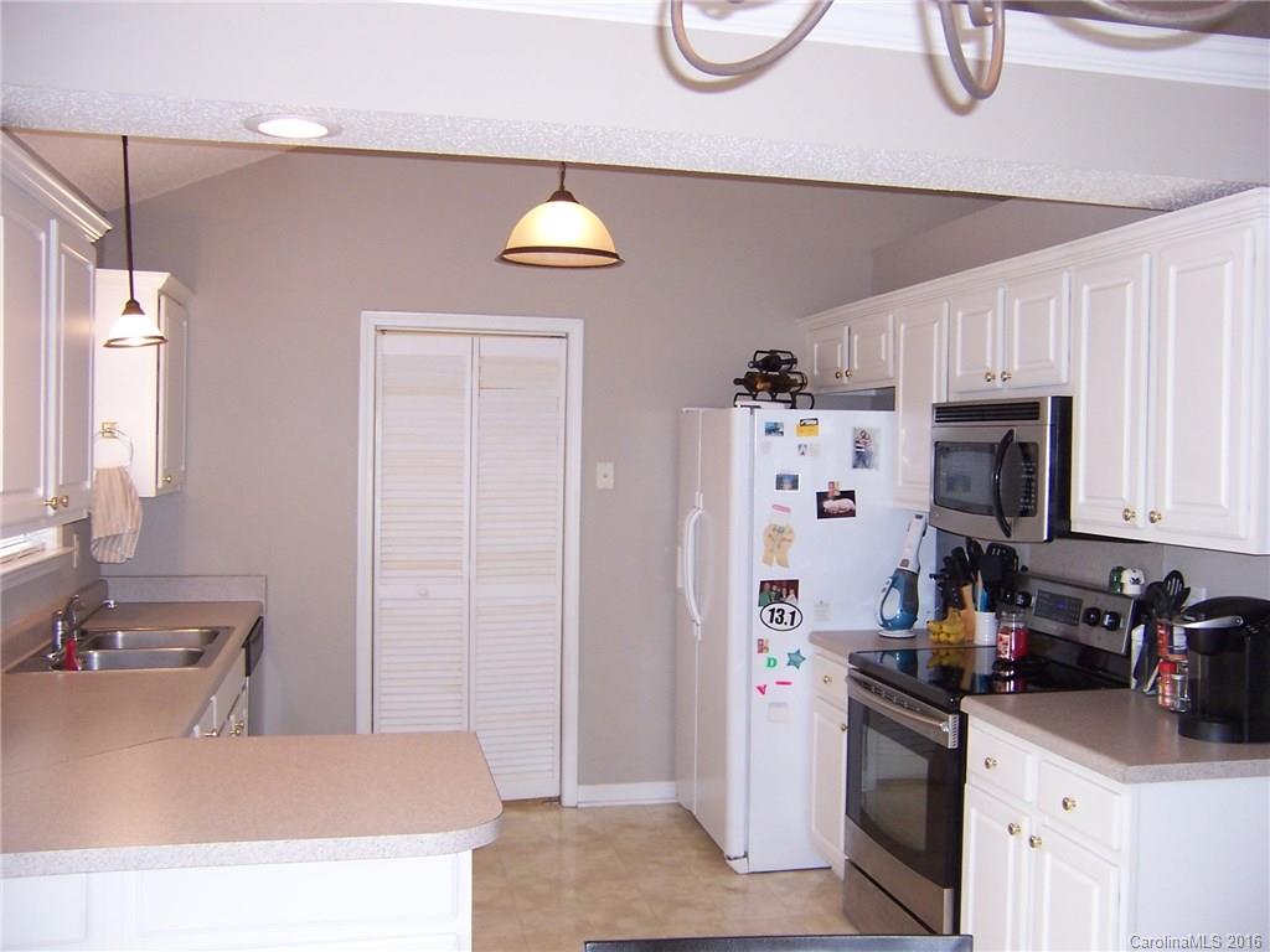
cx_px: 635
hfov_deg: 55.4
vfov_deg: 42.9
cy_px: 476
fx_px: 1211
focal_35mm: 33
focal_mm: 5.5
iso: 140
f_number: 2.8
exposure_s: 1/60
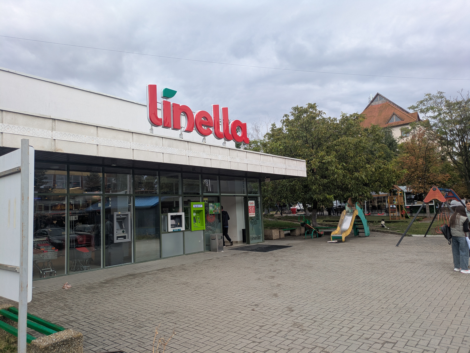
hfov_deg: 69.4
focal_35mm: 25
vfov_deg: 54.9
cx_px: 235
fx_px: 340
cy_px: 176
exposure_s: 1/635
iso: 49
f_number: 1.89
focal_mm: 5.43
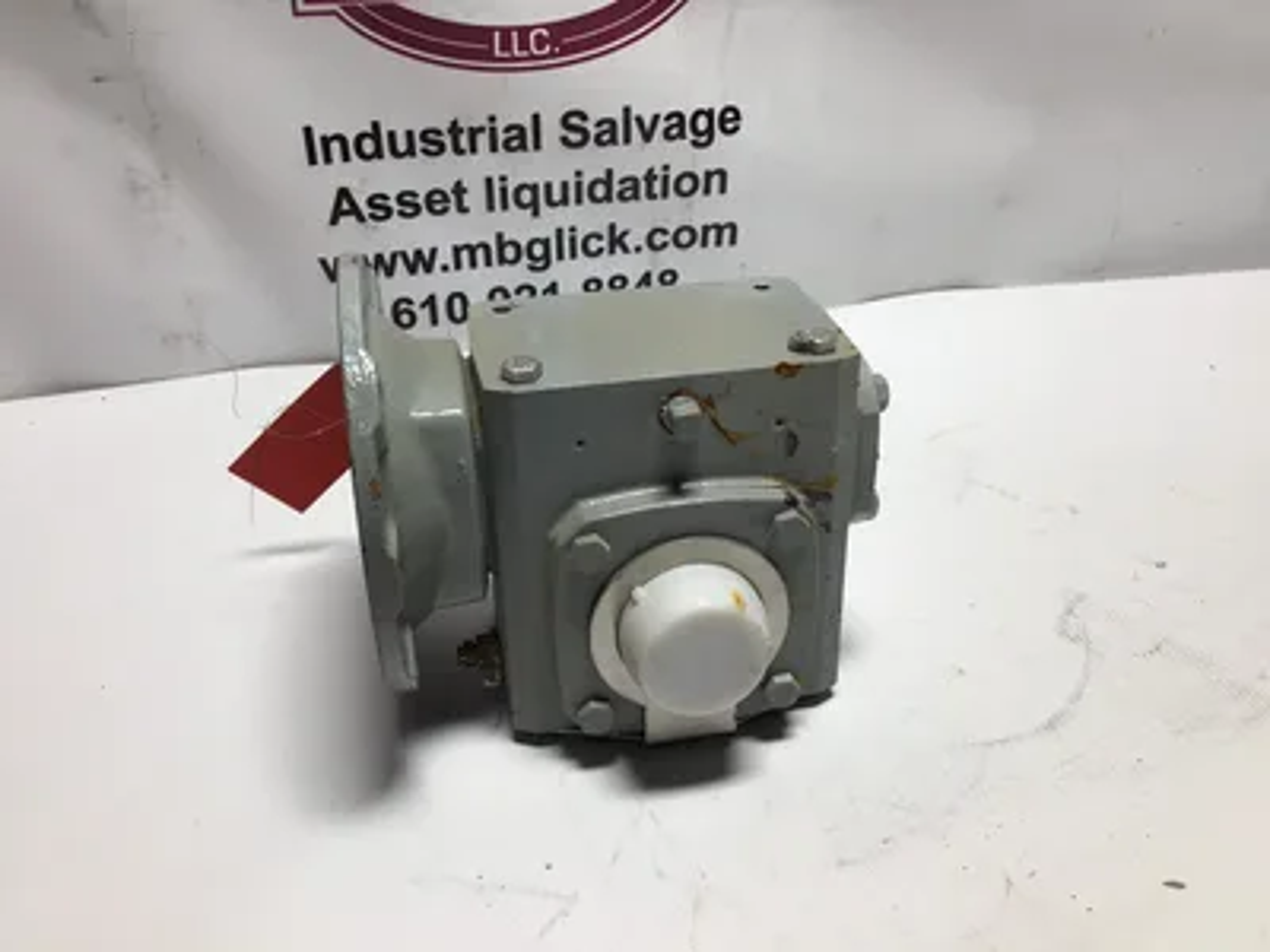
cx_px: 635
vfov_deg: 45.4
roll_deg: -0.7
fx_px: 1137
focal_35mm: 31
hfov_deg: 58.4
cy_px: 476
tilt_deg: -33.7
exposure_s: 1/136
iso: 25
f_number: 2.4
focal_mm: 3.3
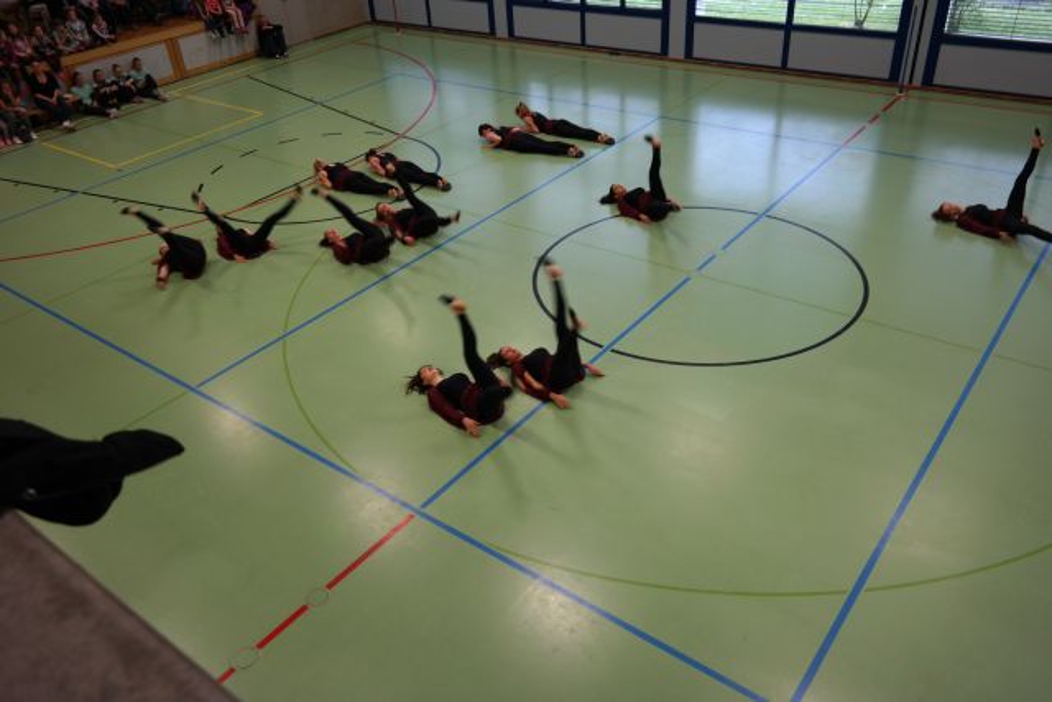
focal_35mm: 27
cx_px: 526
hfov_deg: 67.4
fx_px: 789
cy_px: 351
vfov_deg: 48.0
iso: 200
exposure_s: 1/40
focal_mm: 18
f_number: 3.5
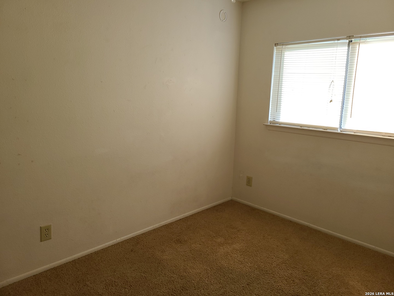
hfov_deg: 67.3
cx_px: 197
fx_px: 296
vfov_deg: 53.1
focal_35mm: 26
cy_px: 148
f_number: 1.8
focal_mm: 5.4
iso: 50
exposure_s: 1/120
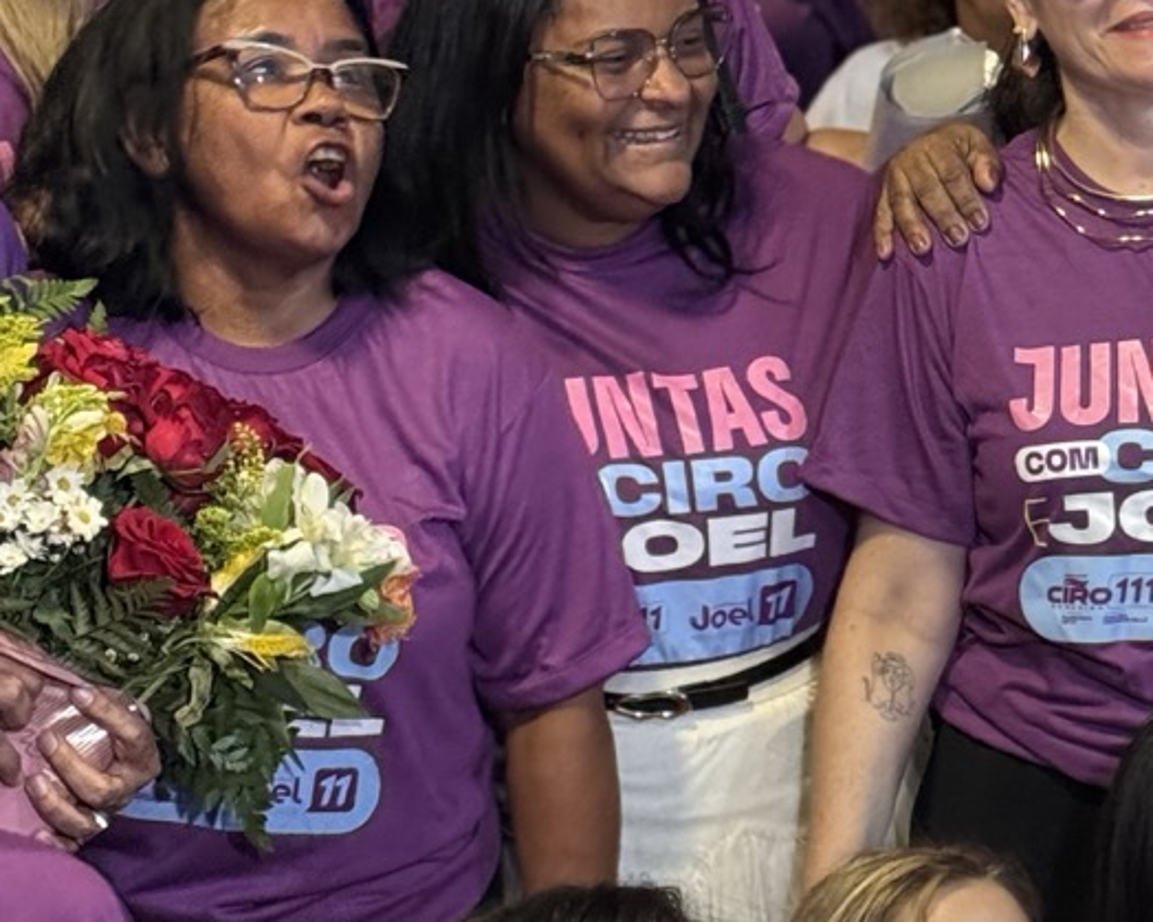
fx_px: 4879
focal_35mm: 143
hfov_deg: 13.3
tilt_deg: -15.6
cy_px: 909
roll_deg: -1.9
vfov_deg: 10.7
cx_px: 1212
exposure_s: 1/40
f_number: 1.78
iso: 500
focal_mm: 6.76
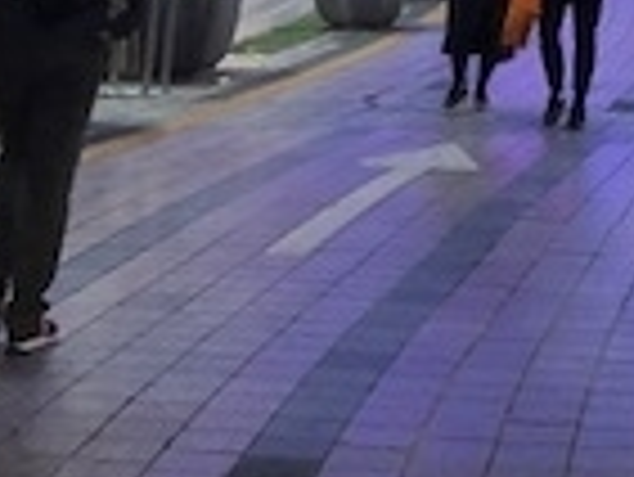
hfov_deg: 14.7
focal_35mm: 127
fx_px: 2328
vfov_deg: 10.3
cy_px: -634
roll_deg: -2.7
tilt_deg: +12.5
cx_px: 872
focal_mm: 3.99
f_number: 1.8
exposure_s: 1/15
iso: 50
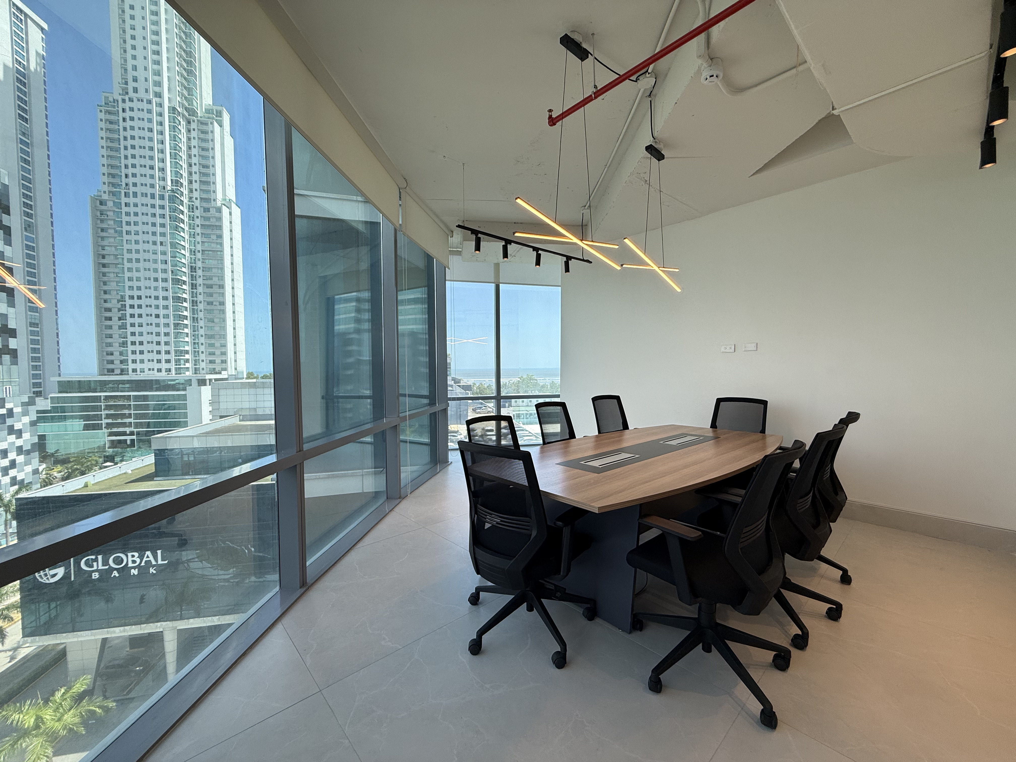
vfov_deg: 85.7
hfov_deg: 102.1
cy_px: 381
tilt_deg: -1.2
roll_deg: +0.5
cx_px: 508
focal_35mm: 14
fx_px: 411
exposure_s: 1/126
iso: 50
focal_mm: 2.22
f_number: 2.2
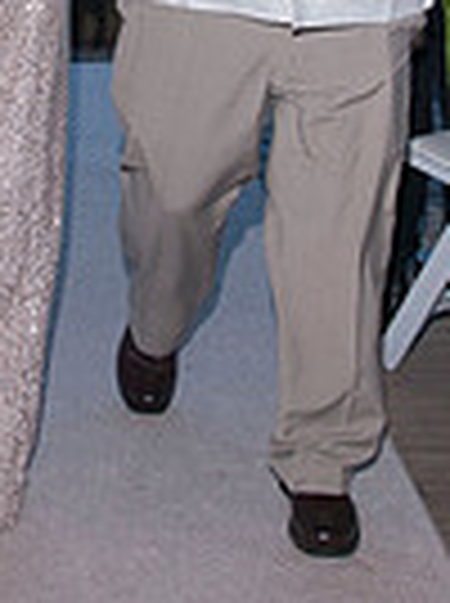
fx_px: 1687
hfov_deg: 15.1
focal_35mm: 97
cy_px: -68
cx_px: 115
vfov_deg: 19.4
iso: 100
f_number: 5.6
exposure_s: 1/250
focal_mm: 20
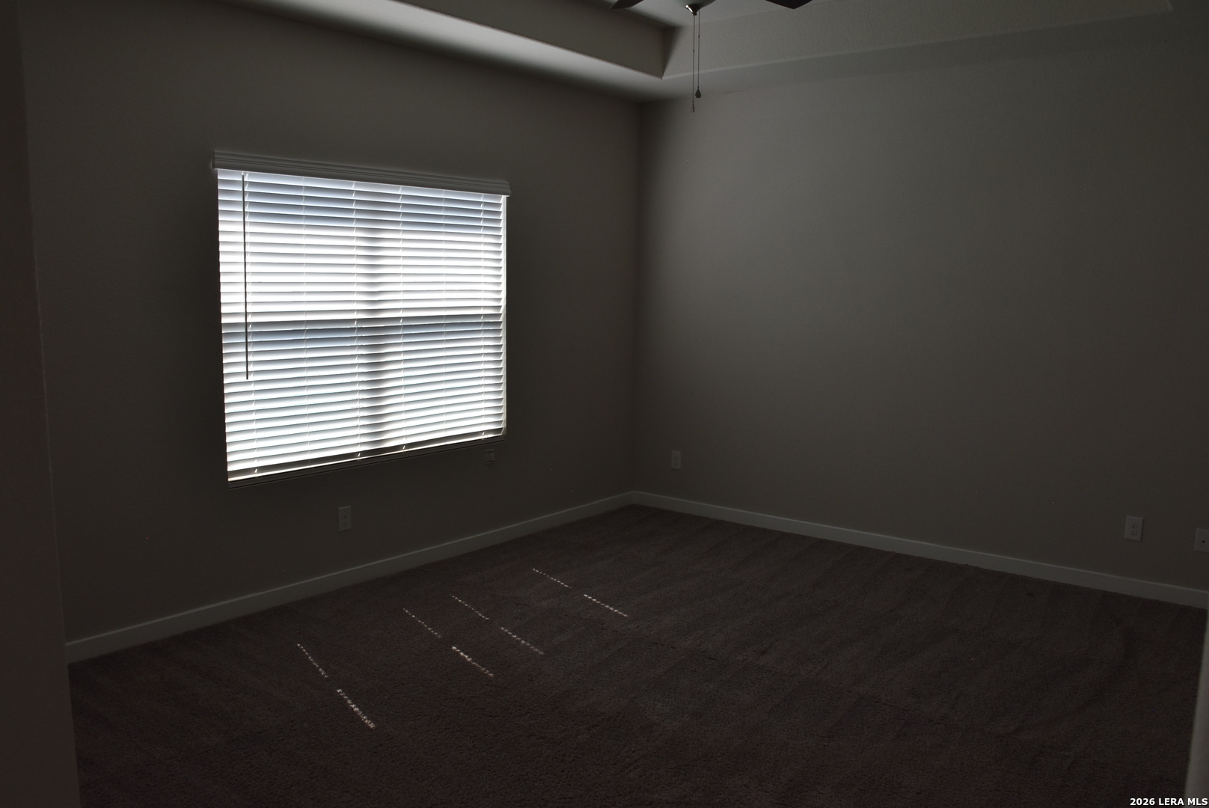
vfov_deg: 48.0
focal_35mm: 27
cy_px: 404
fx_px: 907
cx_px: 604
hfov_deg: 67.3
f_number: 6.3
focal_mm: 18
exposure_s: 1/160
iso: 400
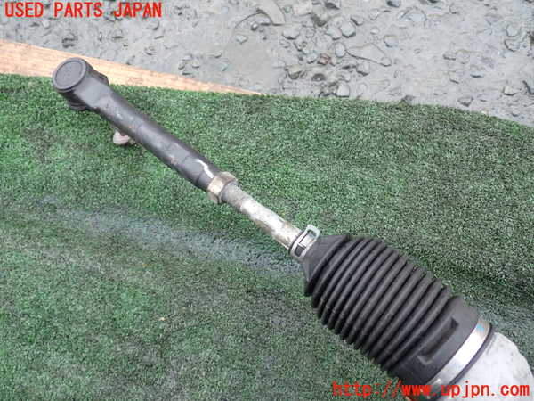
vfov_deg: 46.8
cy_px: 200
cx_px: 267
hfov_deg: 60.0
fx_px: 463
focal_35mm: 30
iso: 125
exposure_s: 1/60
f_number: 2.3
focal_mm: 5.4
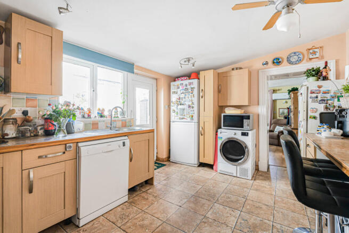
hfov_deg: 96.7
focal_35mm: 16
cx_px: 174
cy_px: 116
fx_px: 155
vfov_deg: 73.8
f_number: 8
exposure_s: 1/40
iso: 400
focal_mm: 16
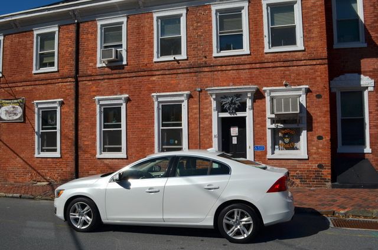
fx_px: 314
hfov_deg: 62.0
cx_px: 189
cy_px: 125
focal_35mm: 30
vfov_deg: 43.4
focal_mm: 20
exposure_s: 1/500
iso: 100
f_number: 11
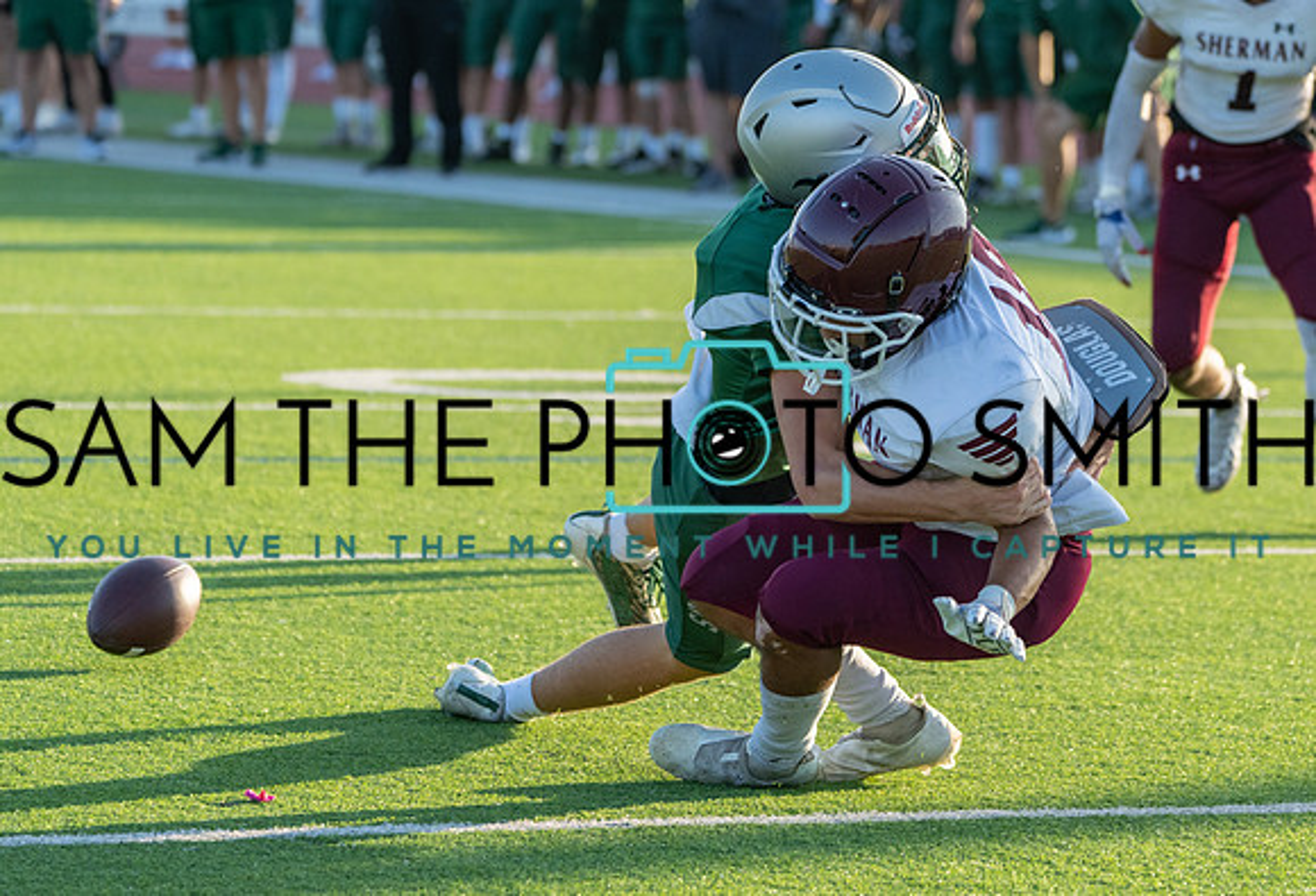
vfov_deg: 6.1
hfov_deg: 8.9
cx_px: 809
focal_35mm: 230
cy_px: 372
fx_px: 8457
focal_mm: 177
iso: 800
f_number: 5.6
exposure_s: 1/1250
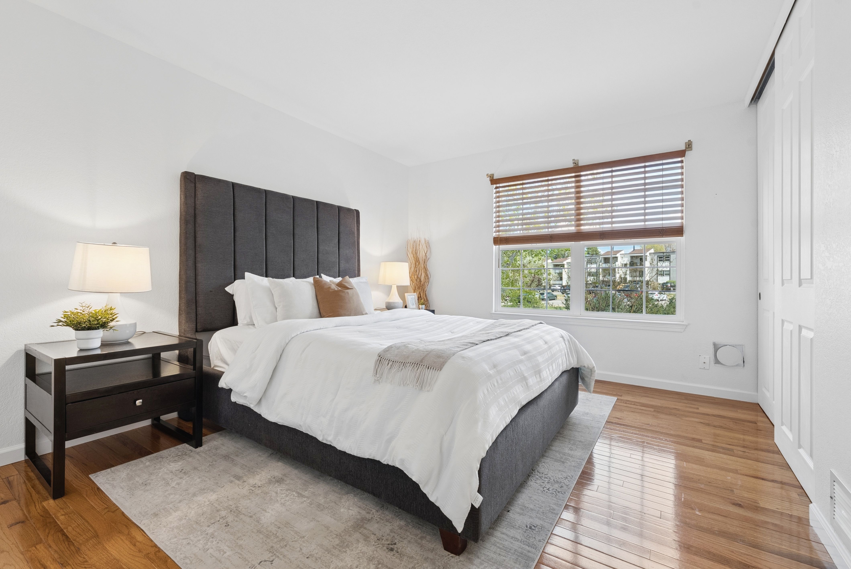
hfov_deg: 100.4
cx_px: 426
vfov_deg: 77.4
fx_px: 355
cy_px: 284
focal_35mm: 15
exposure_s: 1/40
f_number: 9
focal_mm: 15
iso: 640
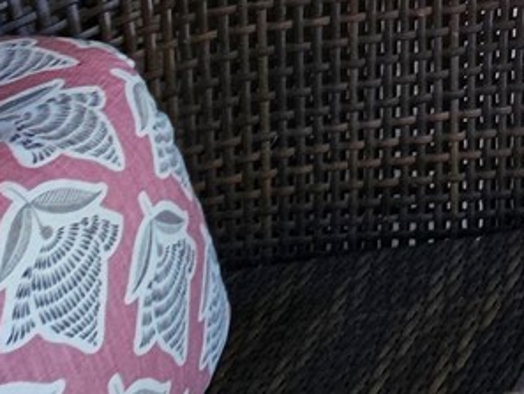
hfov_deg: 18.1
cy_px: -523
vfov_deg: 14.6
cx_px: 1067
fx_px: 1060
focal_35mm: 70
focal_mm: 2.2
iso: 50
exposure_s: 1/237
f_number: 2.2
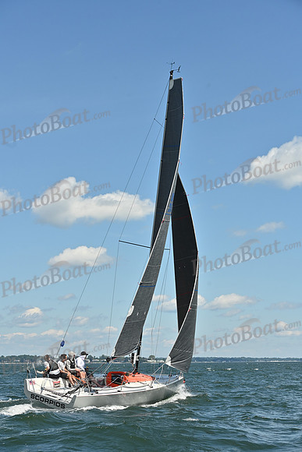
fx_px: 880
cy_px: 226
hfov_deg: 19.5
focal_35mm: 70
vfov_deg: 28.8
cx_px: 151
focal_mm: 70
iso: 250
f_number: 9
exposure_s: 1/1250
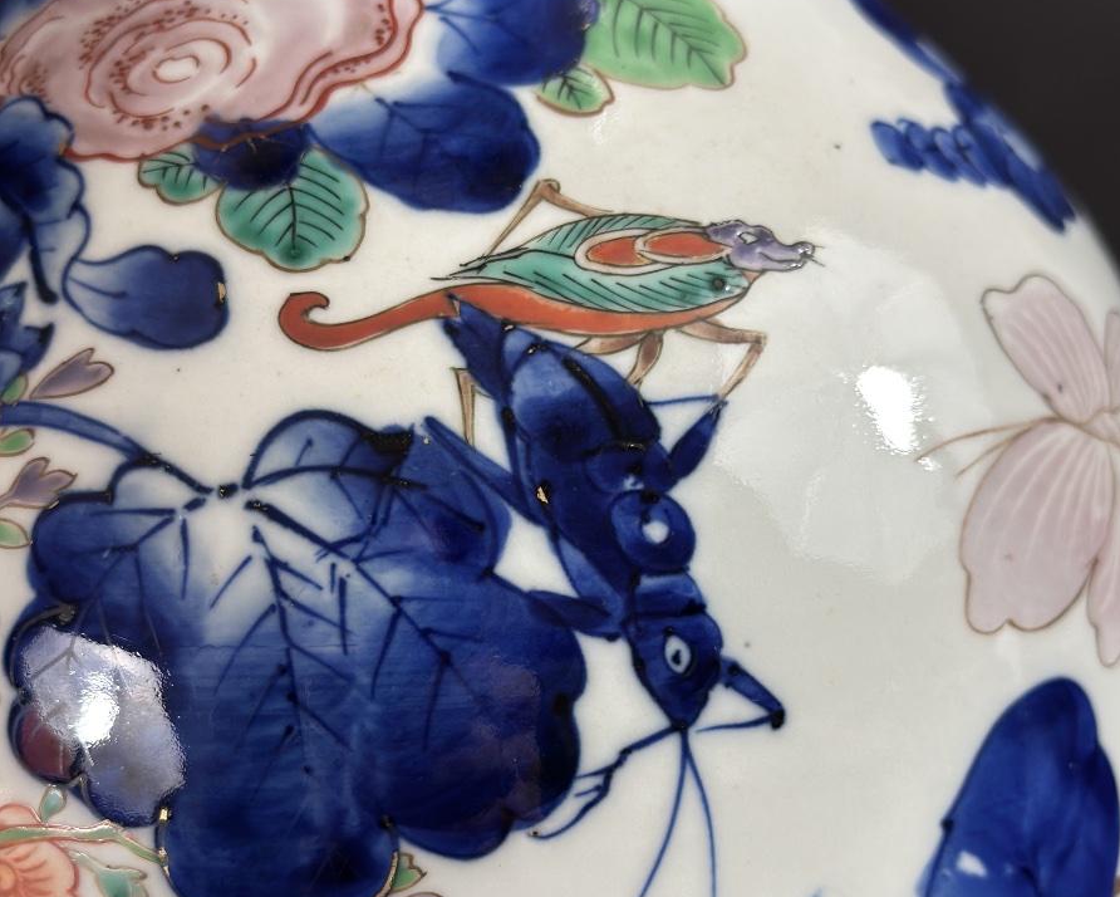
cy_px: 595
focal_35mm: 63
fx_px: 2089
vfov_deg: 24.1
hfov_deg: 30.0
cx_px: 564
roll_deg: +0.2
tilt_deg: -16.7
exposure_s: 1/50
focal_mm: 6.86
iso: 125
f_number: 1.78
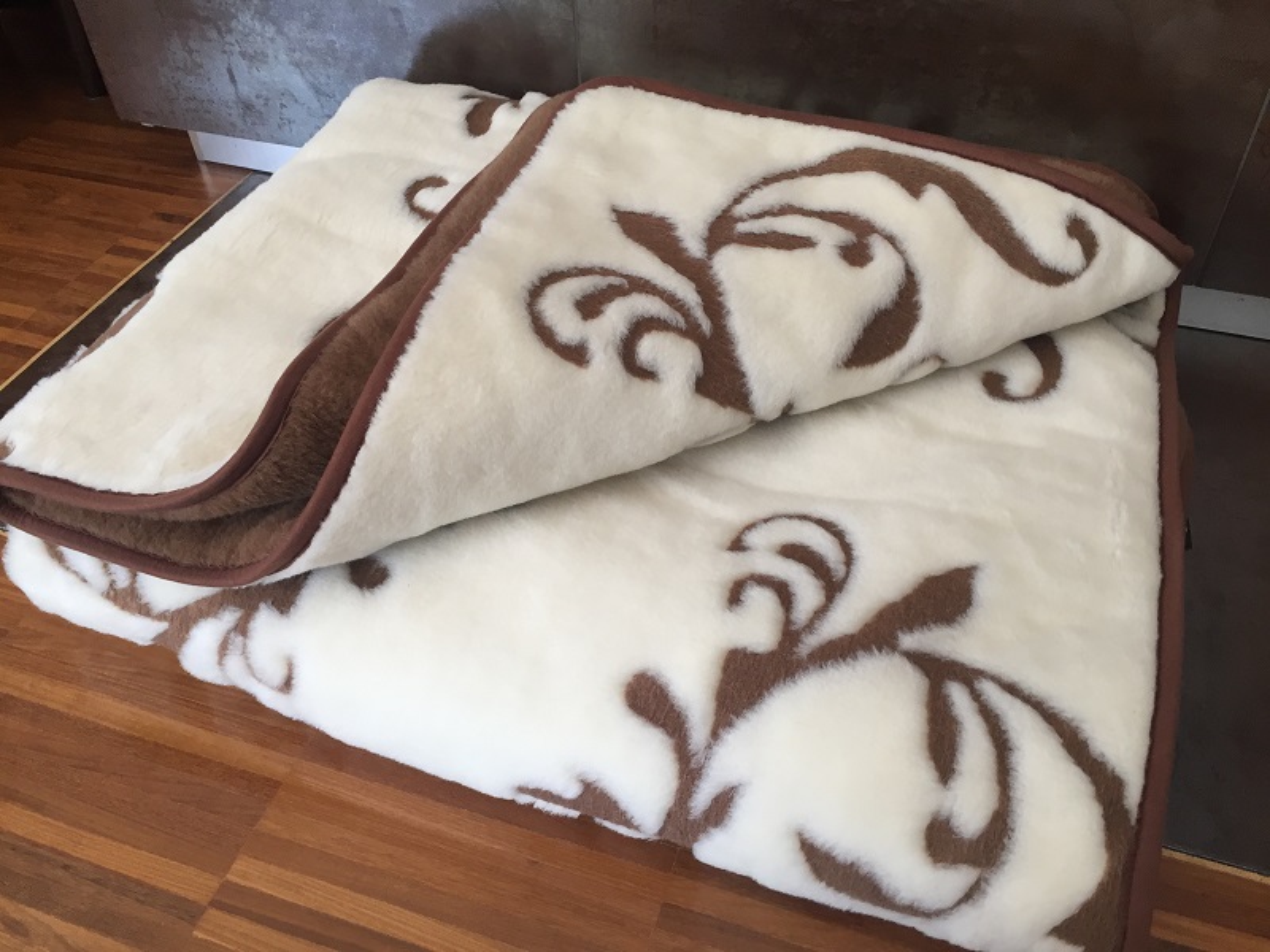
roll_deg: +3.6
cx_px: 635
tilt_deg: -44.5
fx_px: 1064
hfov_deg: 61.7
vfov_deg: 48.2
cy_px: 476
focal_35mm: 29
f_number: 2.2
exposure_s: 1/40
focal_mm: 4.15
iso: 40
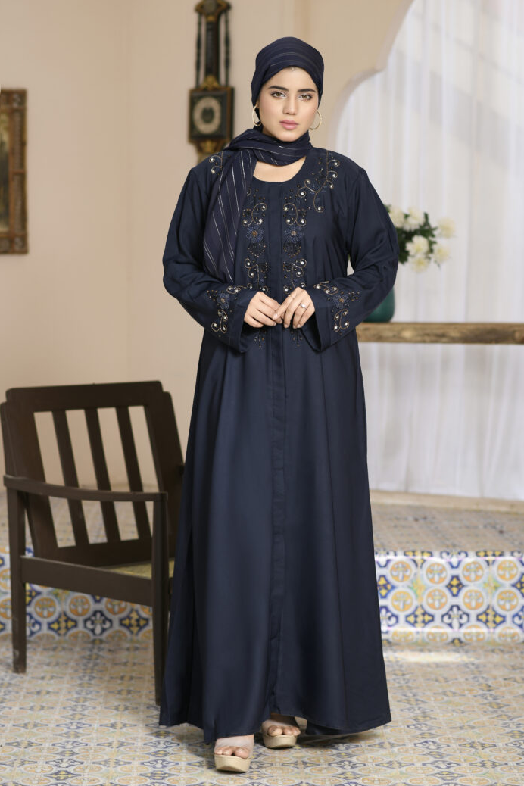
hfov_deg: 15.9
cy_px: 391
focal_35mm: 86
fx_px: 1878
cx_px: 264
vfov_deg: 23.6
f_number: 3.2
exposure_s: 1/160
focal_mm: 85
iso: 80
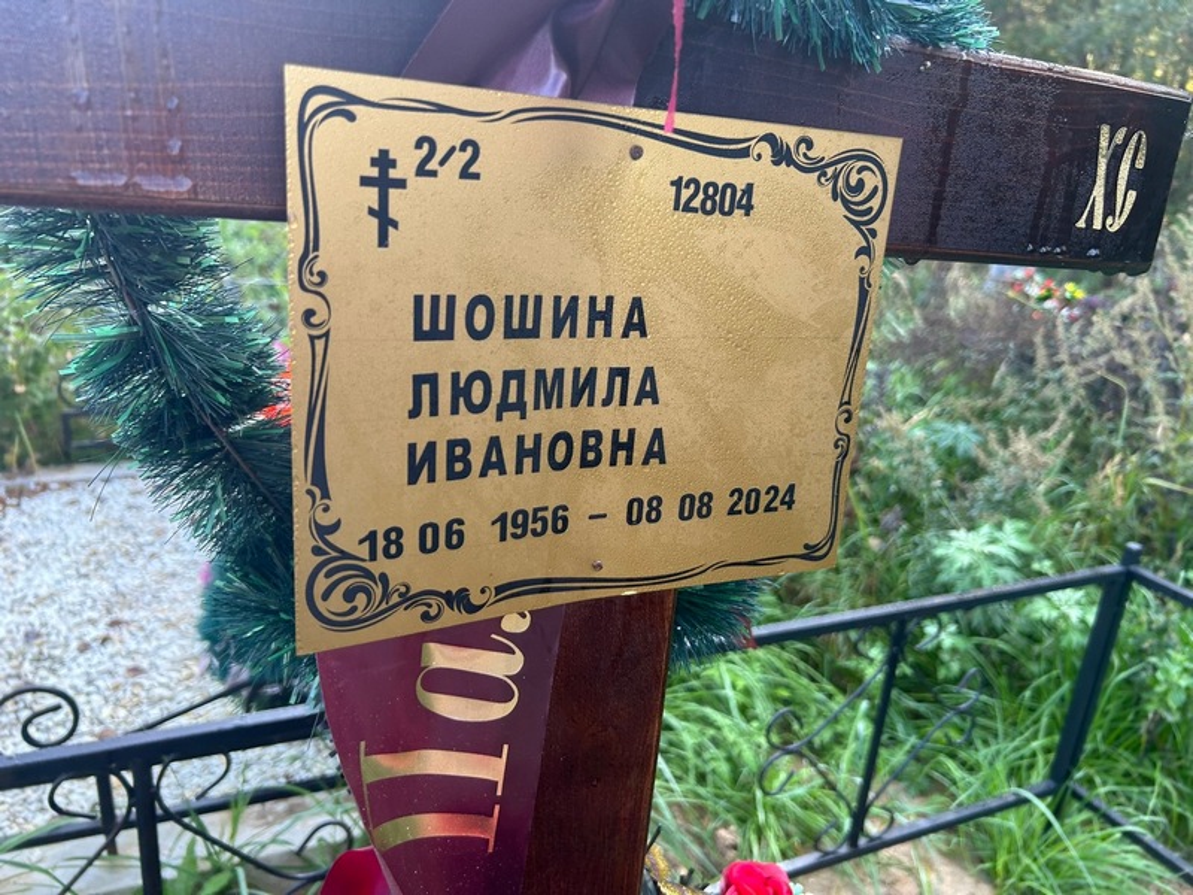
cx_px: 596
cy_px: 448
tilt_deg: -24.4
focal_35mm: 26
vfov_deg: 53.1
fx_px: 896
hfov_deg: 67.3
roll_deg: -0.7
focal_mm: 5.7
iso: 40
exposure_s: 1/144
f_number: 1.5
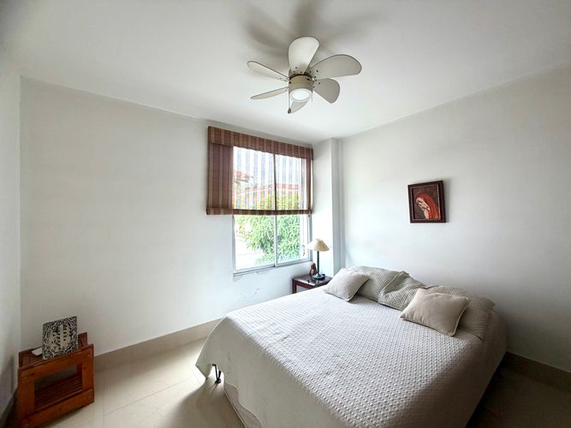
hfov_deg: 102.1
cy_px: 214
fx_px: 231
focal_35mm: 14
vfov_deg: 85.7
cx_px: 286
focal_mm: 2.22
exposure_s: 1/121
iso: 125
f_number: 2.2
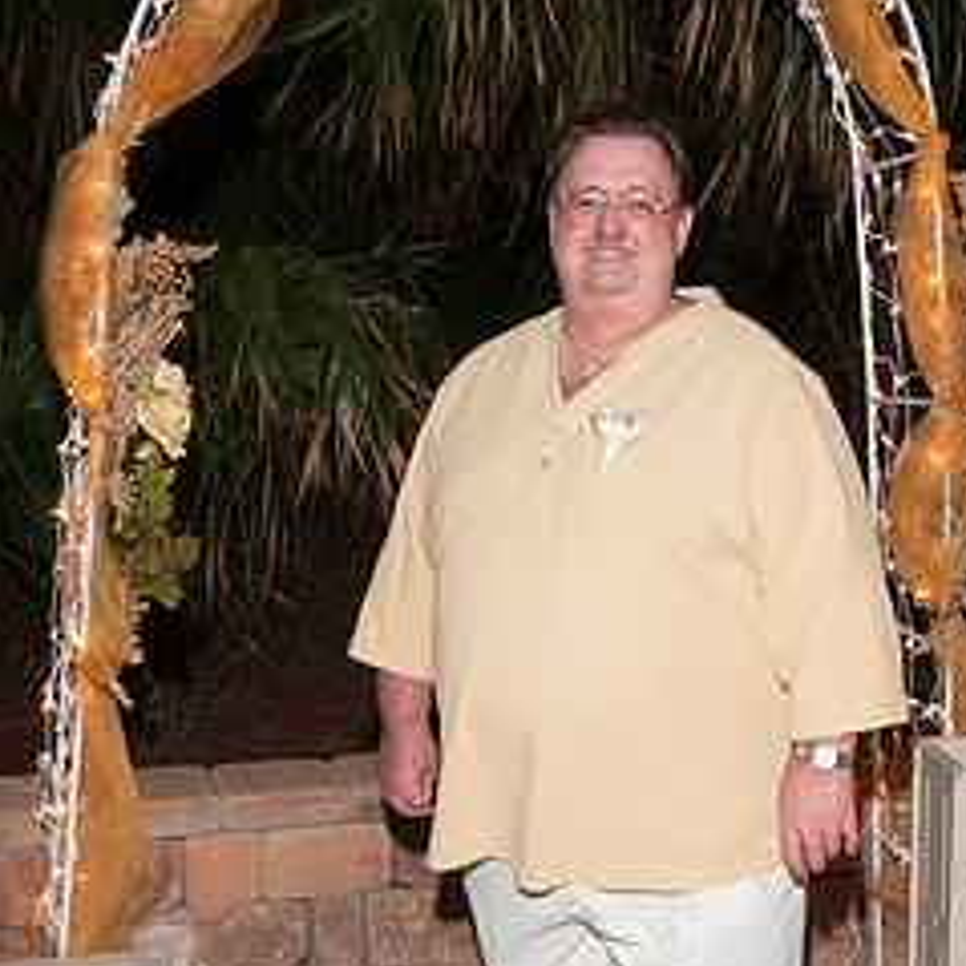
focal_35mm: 60
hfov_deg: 28.6
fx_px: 1894
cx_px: 564
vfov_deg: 28.5
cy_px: 606
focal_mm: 25
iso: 400
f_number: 5.6
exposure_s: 1/30
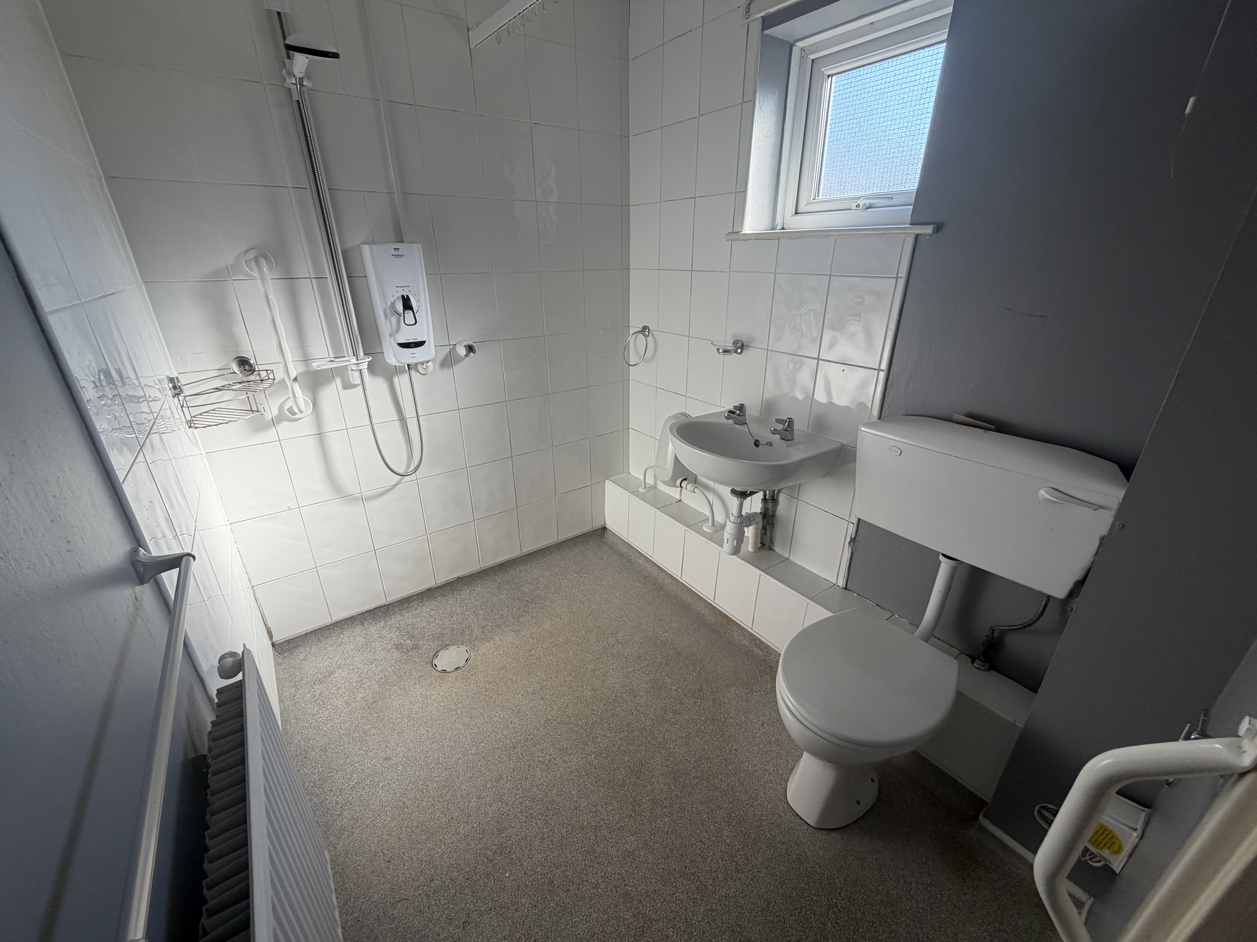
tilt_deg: -23.0
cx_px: 628
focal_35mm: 14
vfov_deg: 85.7
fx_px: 508
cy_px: 471
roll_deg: +0.4
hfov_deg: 102.1
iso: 80
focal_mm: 2.22
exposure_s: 1/121
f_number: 2.2
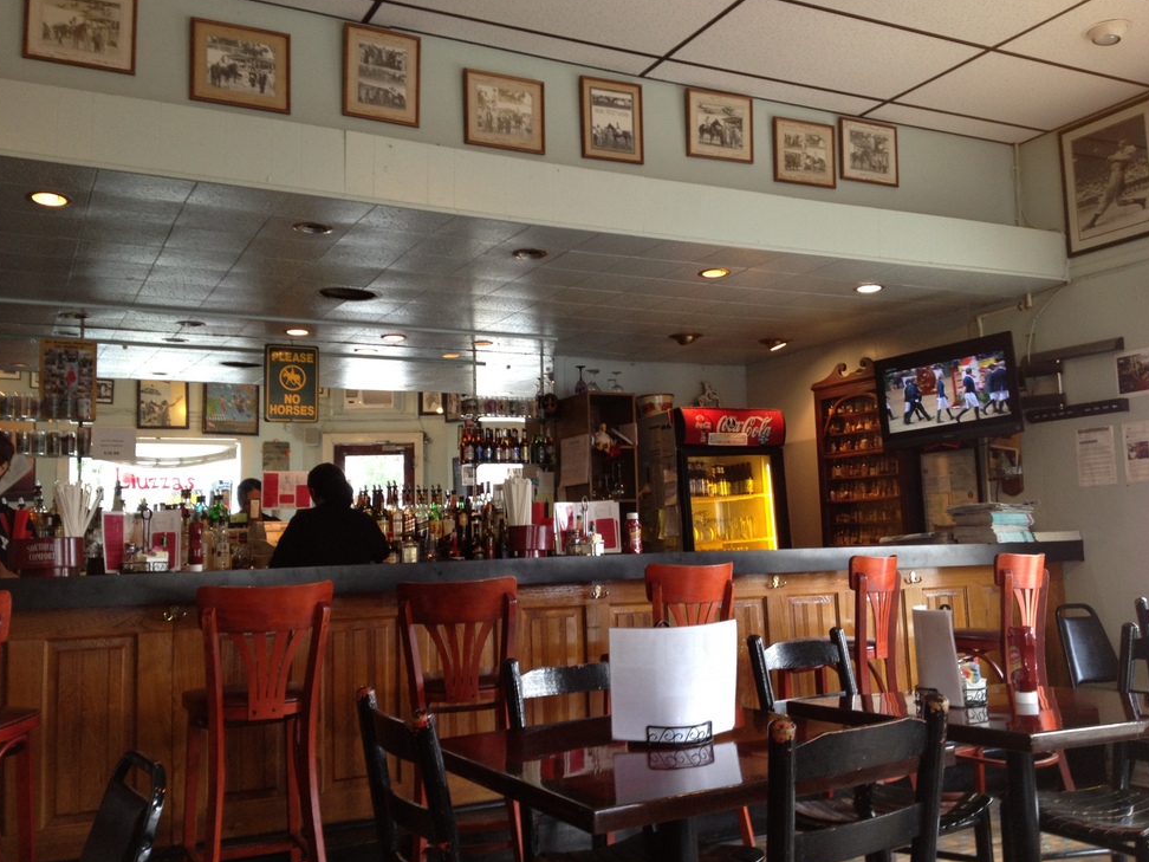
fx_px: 1195
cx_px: 573
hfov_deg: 51.4
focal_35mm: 36
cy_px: 427
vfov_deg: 39.7
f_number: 2.4
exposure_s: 1/20
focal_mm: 4.28
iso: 100
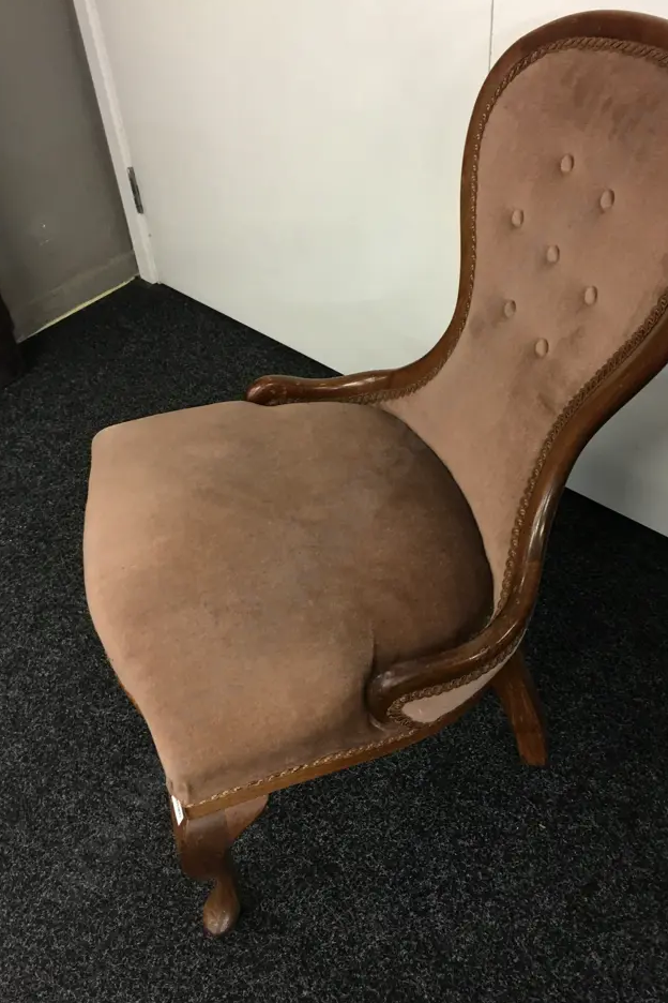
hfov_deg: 39.9
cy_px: 469
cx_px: 383
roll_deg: +0.1
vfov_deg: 57.2
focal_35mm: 33
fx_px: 918
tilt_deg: -43.7
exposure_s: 1/17
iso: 64
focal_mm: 4.15
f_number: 2.2
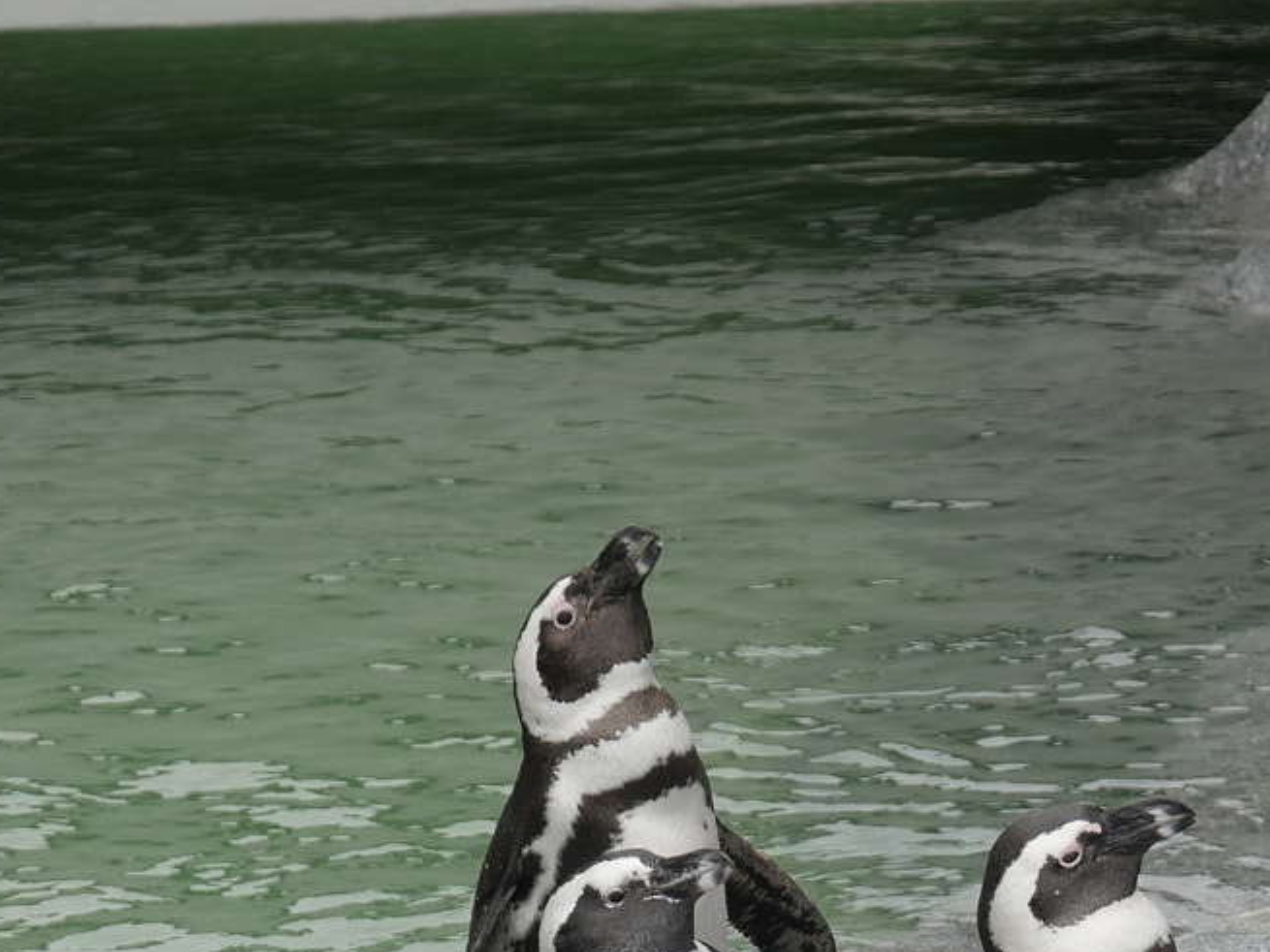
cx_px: 1152
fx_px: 7703
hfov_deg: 9.4
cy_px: 993
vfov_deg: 7.0
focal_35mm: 210
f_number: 6.3
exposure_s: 1/320
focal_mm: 43
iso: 400
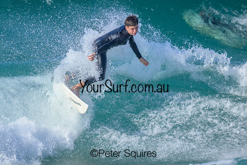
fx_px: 7549
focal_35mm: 1100
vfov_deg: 1.3
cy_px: 104
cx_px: 96
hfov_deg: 1.9
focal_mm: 800
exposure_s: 1/2000
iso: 1250
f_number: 11
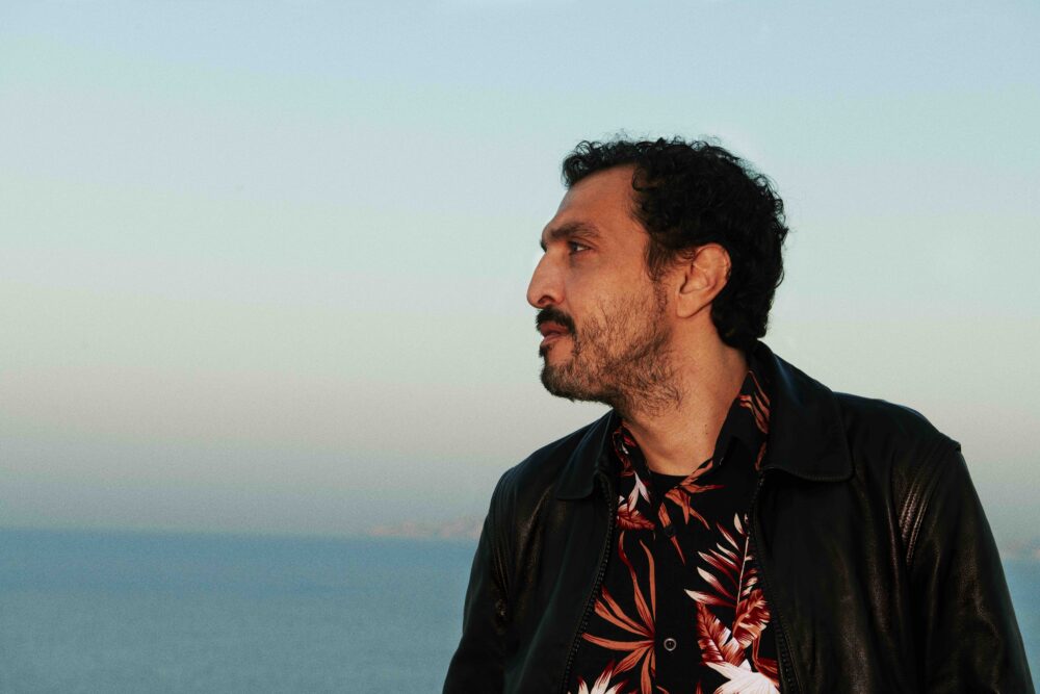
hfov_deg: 28.8
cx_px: 520
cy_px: 347
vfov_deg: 19.5
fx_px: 2022
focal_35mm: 70
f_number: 8
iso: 200
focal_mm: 70
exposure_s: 1/160
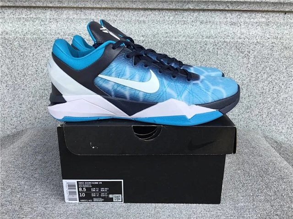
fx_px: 262
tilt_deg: -17.6
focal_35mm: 31
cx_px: 146
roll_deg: -0.4
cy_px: 110
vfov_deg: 45.4
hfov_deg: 58.4
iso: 25
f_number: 2.4
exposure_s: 1/429
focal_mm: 3.3
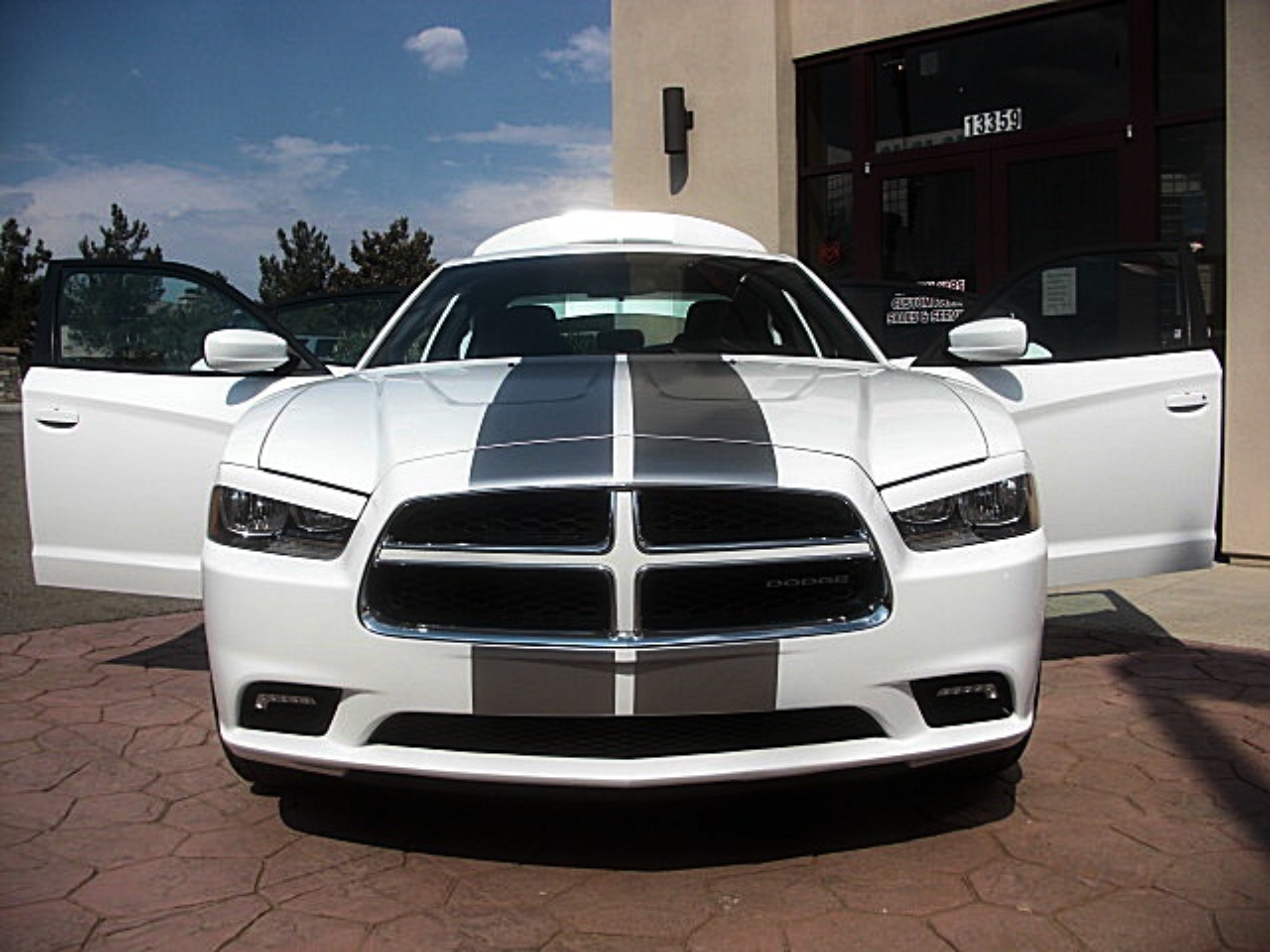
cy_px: 476
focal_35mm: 36
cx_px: 635
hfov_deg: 51.4
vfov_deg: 39.7
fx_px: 1321
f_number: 7.9
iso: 50
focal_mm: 6.3
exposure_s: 1/250
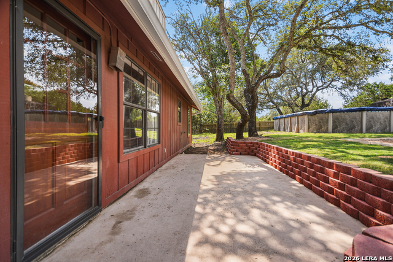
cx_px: 196
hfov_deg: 100.4
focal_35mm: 15
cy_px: 131
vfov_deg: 77.4
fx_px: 164
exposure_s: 1/250
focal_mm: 10
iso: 125
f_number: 5
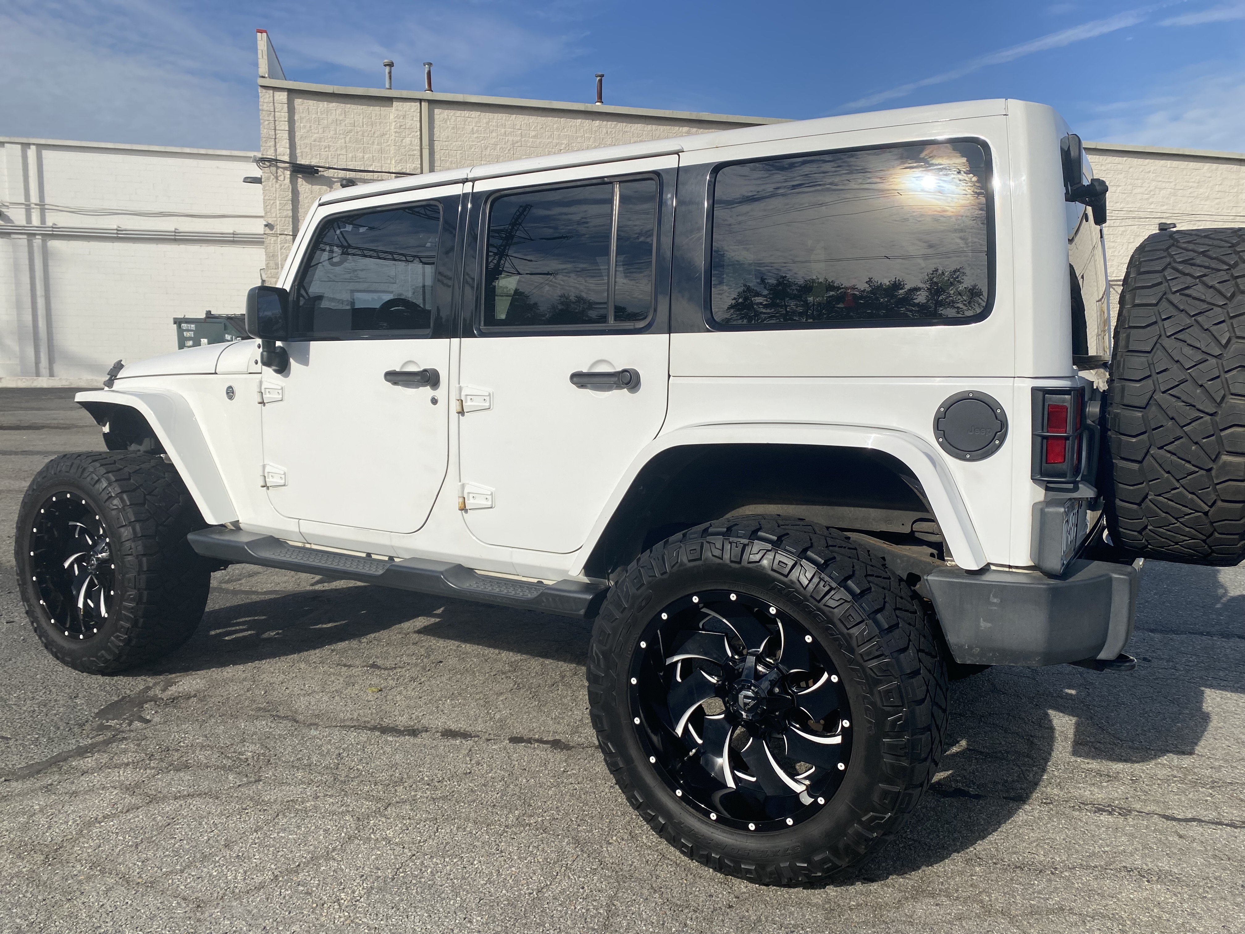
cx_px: 622
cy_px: 467
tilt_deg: -6.3
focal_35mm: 26
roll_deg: -1.4
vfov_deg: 53.1
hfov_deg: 67.3
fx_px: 935
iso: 32
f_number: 1.8
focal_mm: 4.25
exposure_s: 1/5495
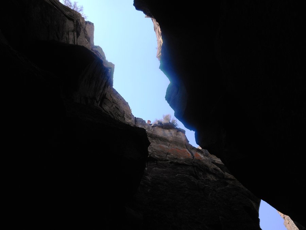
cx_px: 153
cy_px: 115
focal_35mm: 25
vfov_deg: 54.9
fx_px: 221
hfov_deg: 69.4
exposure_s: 1/320
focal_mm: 4.5
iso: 80
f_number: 3.2
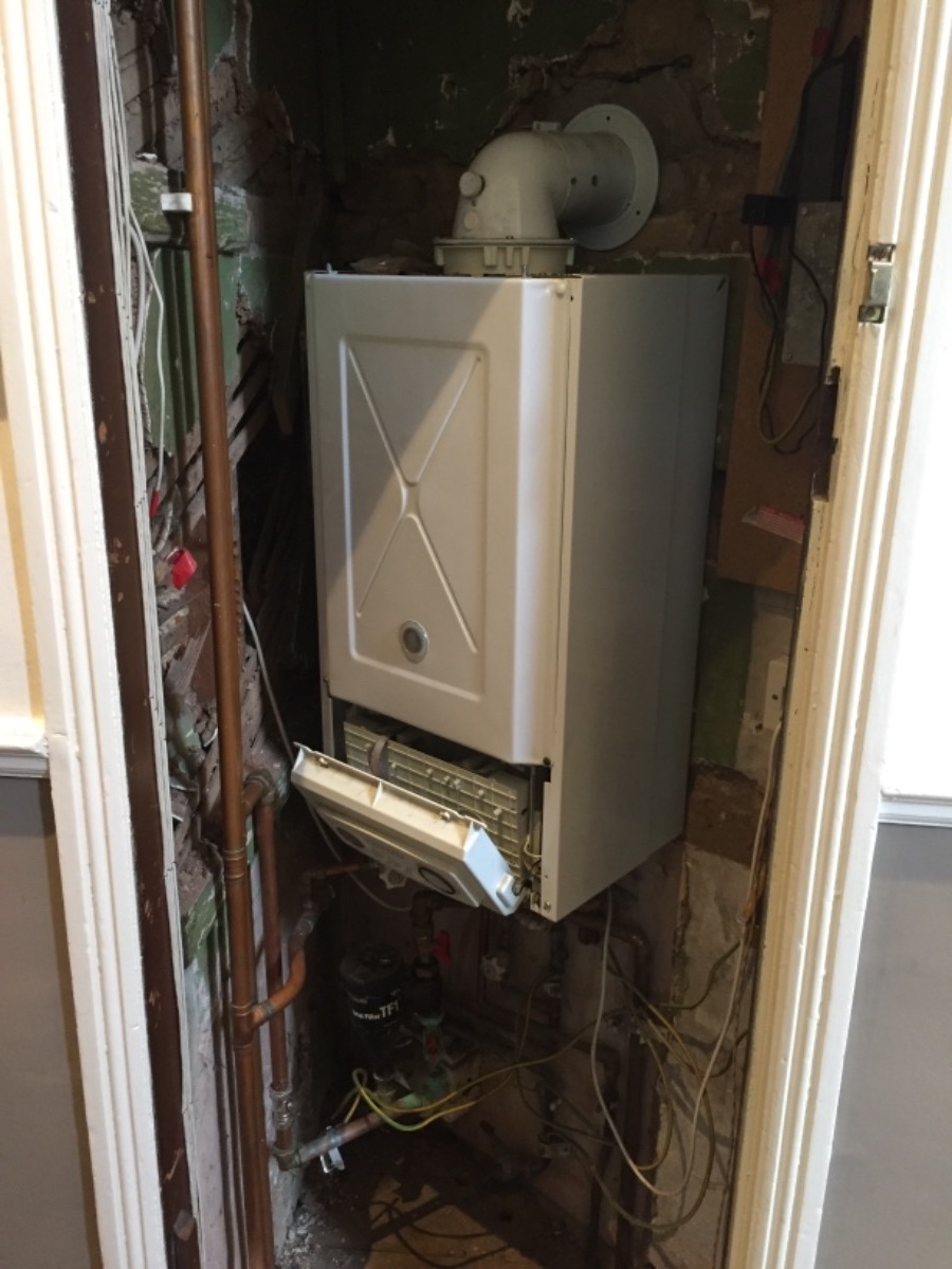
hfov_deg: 48.2
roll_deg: +0.4
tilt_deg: -16.1
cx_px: 476
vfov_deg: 61.7
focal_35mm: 29
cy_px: 634
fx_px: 1063
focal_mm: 4.15
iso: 250
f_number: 2.2
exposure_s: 1/33
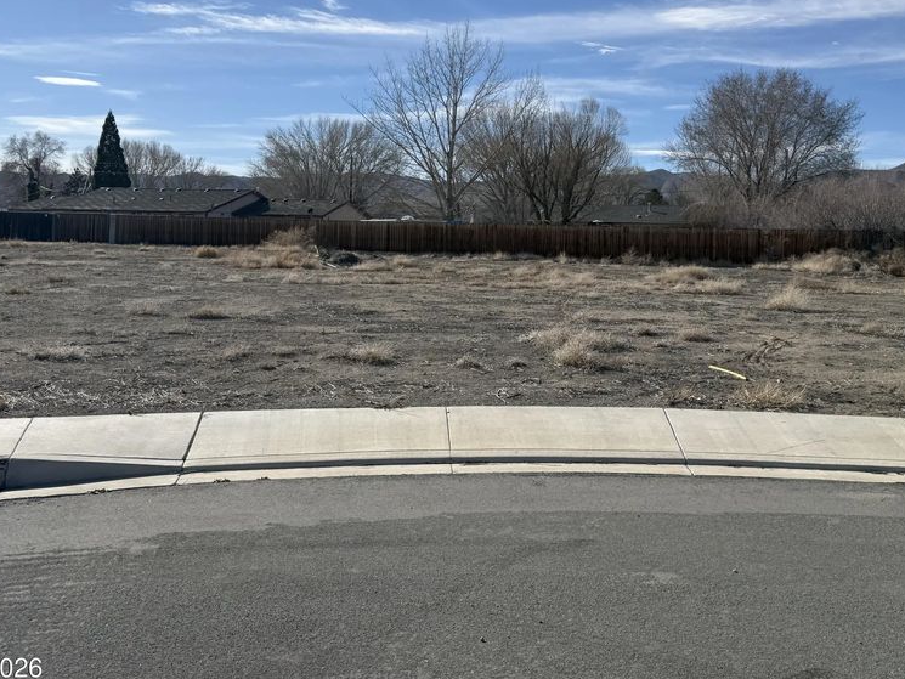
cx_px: 494
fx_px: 863
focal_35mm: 33
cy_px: 244
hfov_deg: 55.3
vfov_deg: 42.5
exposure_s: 1/7353
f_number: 1.78
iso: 80
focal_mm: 6.76
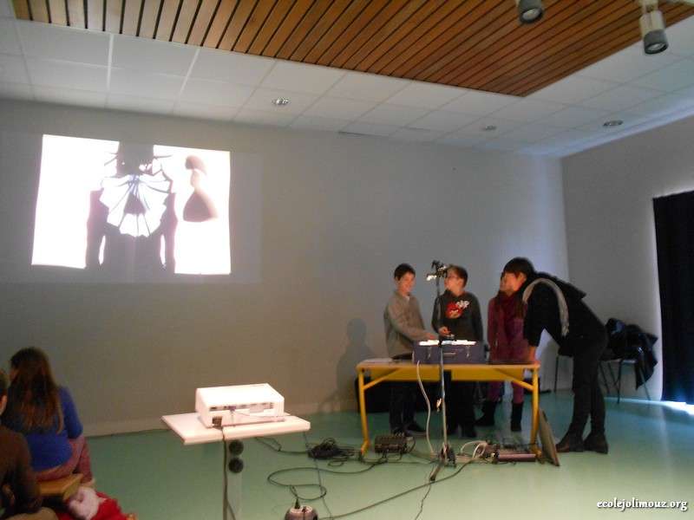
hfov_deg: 61.7
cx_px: 347
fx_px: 581
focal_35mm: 29
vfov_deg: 48.2
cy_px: 260
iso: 400
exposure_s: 1/5
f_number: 3.4
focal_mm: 5.3
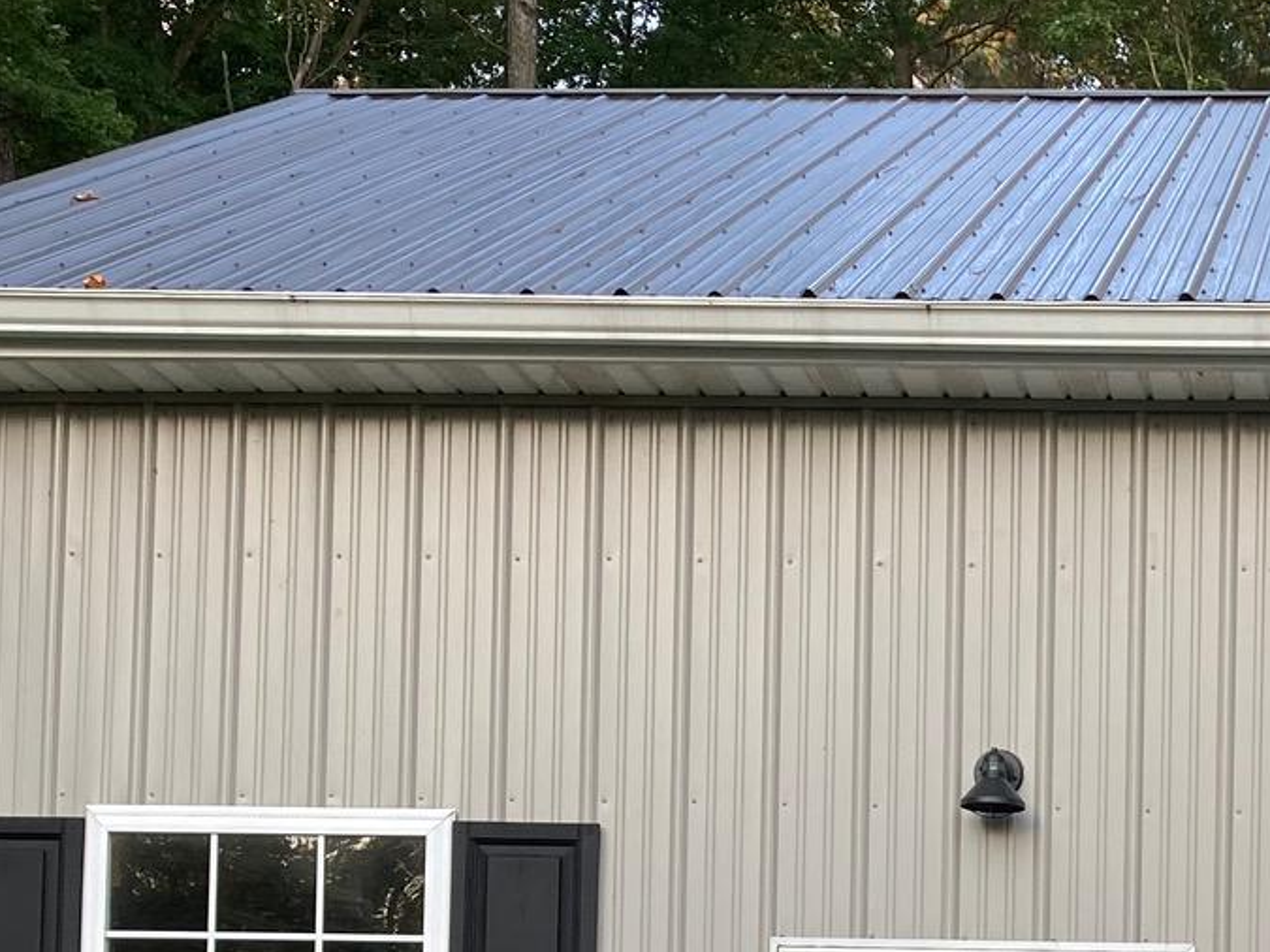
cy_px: 1225
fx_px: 3118
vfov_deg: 16.4
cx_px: 1257
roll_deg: -1.7
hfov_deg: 22.2
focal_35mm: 85
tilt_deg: +3.2
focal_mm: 3.99
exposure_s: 1/163
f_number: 1.8
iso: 20
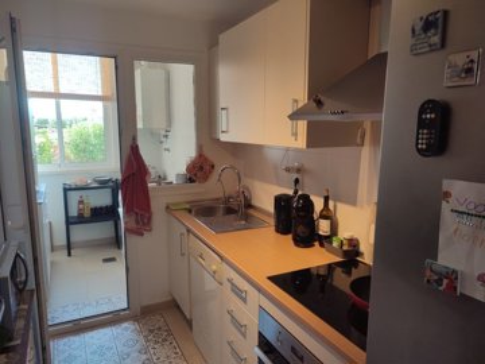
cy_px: 182
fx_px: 350
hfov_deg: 69.4
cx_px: 242
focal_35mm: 25
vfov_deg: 54.9
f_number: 1.9
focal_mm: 6.04
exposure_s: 1/50
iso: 54
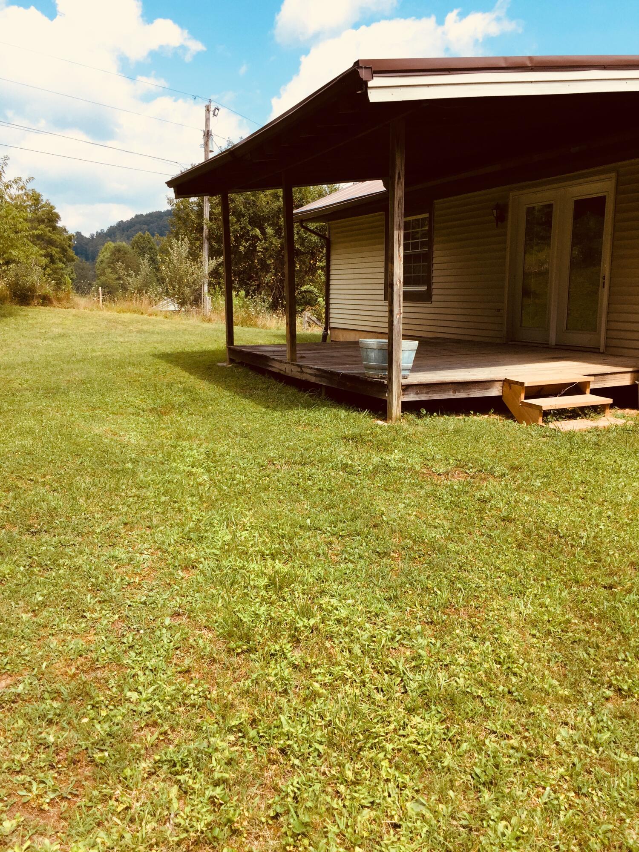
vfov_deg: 61.7
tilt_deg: -10.4
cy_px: 426
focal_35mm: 29
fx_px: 714
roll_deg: -0.1
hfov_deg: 48.2
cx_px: 320
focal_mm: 4.15
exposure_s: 1/1068
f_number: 2.2
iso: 32
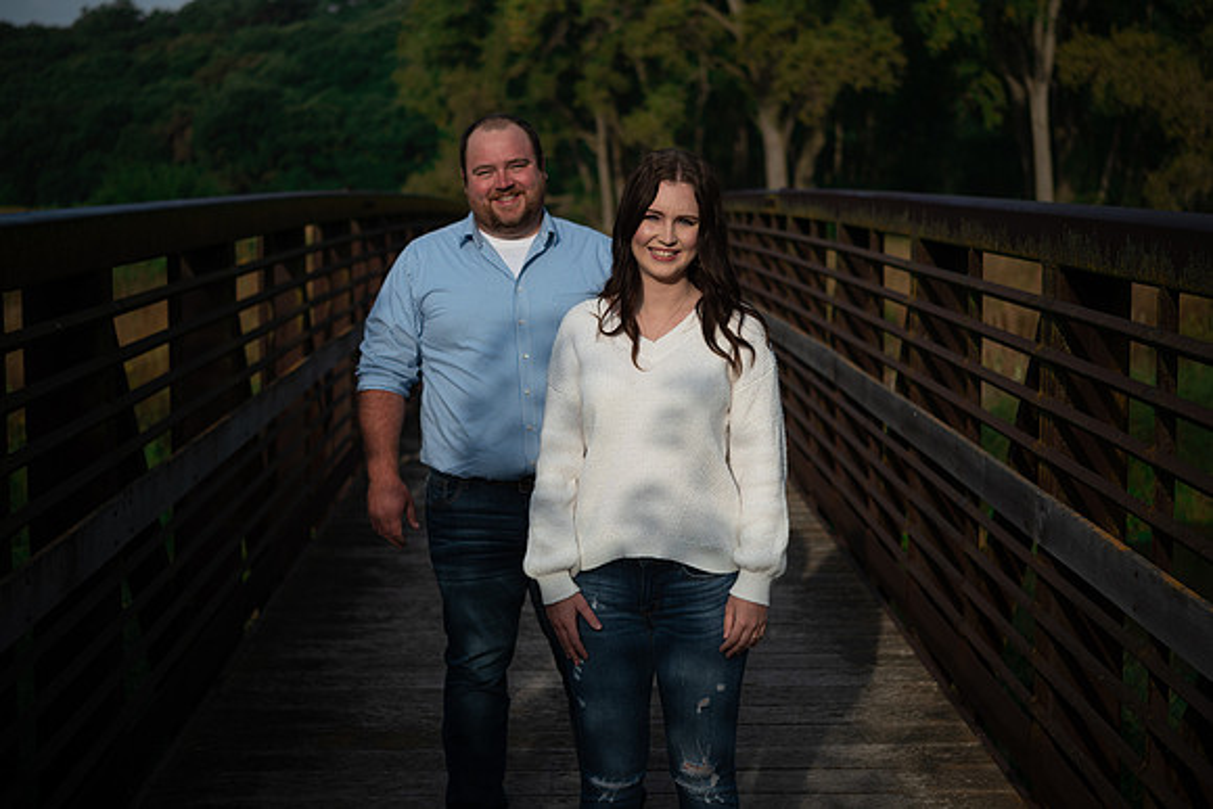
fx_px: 2022
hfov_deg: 33.4
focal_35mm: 60
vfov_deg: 22.6
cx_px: 606
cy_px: 404
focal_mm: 60
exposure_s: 1/1250
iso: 100
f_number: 3.5
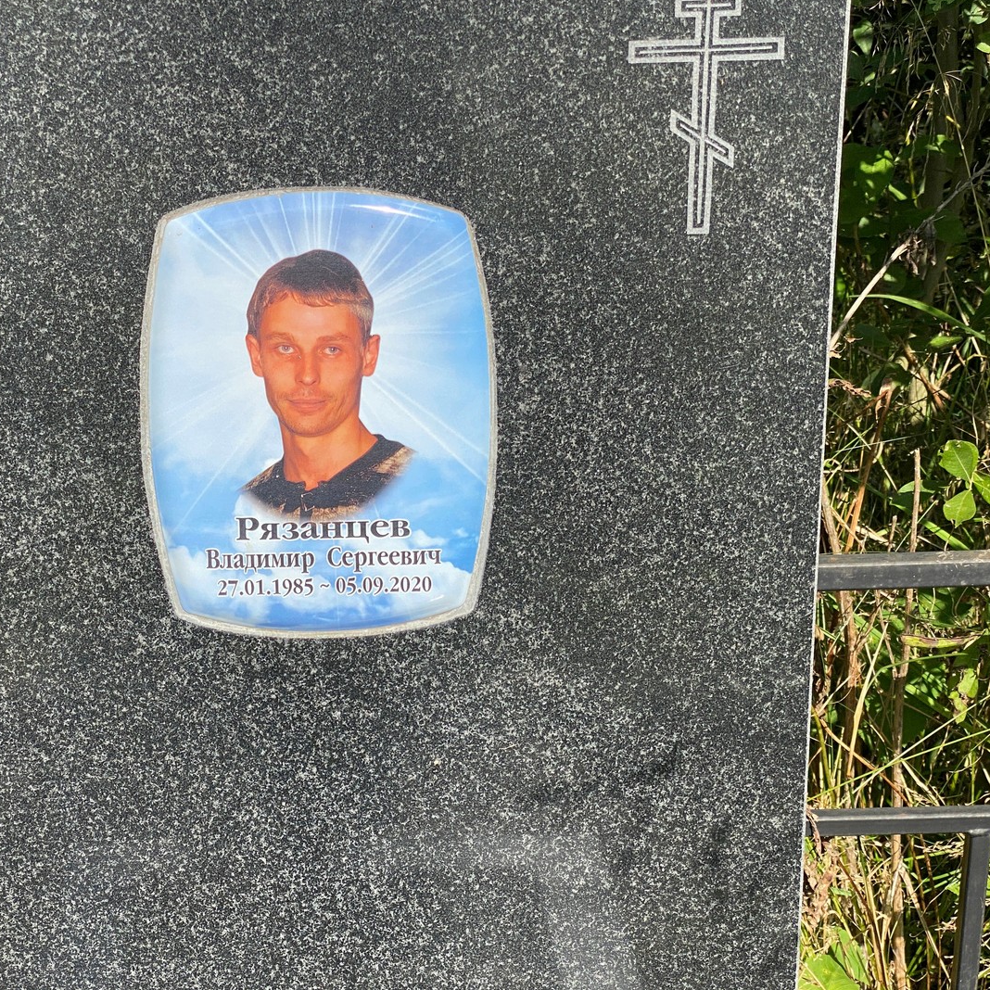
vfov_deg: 27.7
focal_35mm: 62
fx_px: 2006
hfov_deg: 27.6
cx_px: 346
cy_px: 491
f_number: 2
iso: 20
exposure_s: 1/1043
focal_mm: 6
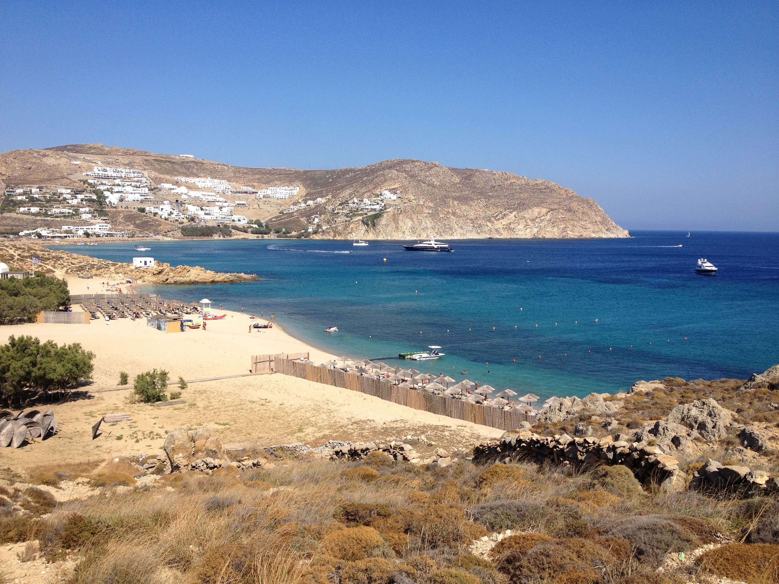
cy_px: 292
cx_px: 390
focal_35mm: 35
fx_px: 788
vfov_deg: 40.7
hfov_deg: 52.6
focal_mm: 4.28
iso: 50
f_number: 2.4
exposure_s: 1/2208
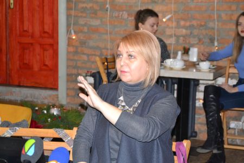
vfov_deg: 13.8
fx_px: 671
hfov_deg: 20.6
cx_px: 122
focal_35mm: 99
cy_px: 82
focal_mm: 66
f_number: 5.6
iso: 1600
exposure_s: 1/60
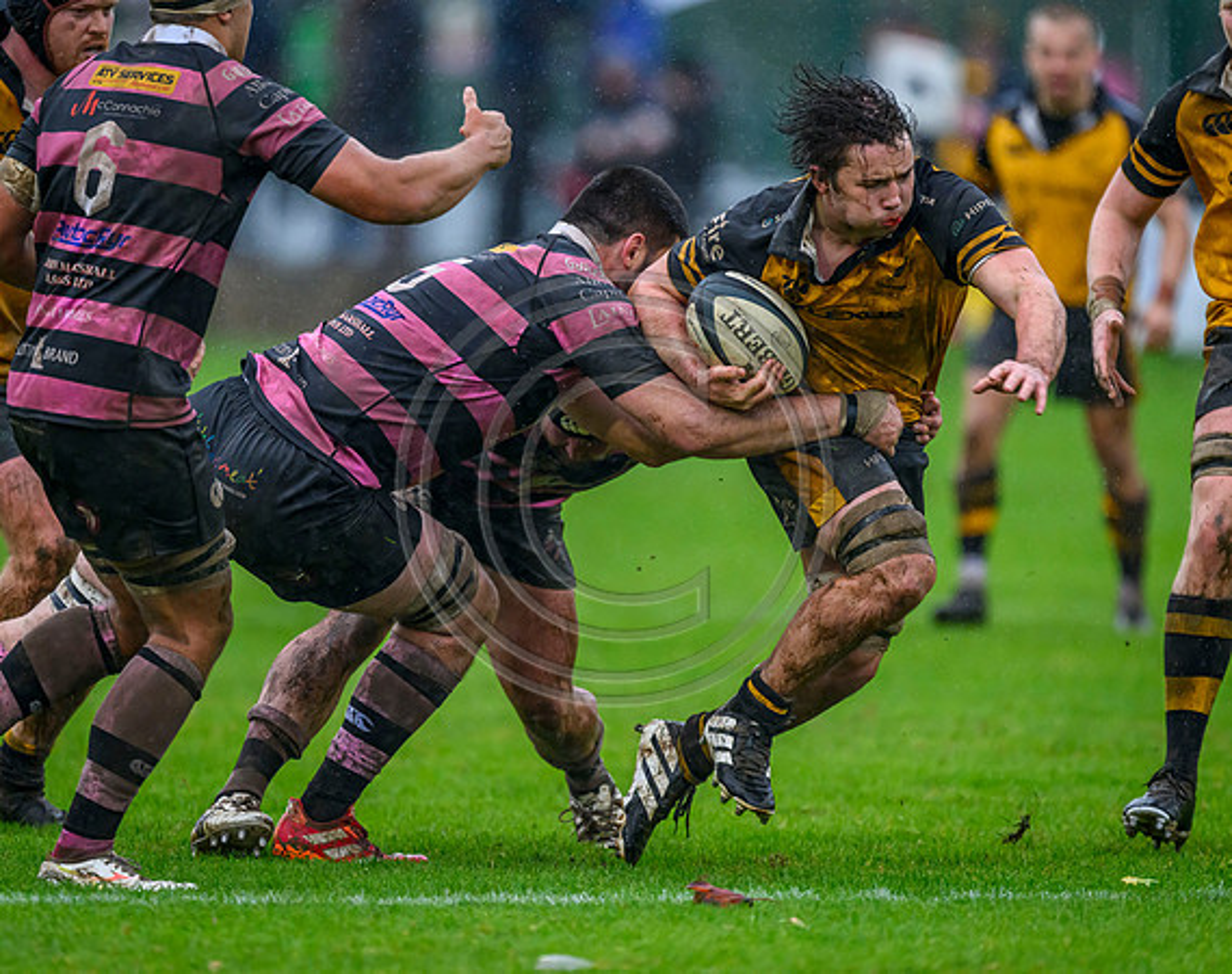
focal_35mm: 626
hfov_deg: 3.1
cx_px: 501
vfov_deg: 2.5
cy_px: 487
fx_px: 22737
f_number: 4
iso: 3200
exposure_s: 1/1600
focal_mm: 560
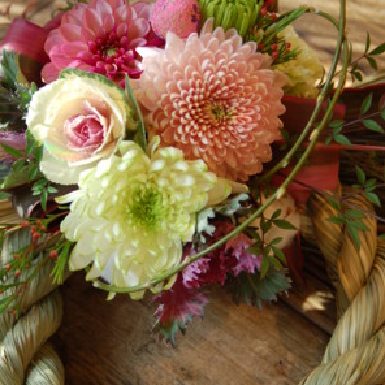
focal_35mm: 93
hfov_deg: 18.7
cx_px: 192
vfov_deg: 18.7
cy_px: 183
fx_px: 1170
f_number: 4.2
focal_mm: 48
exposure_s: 1/60
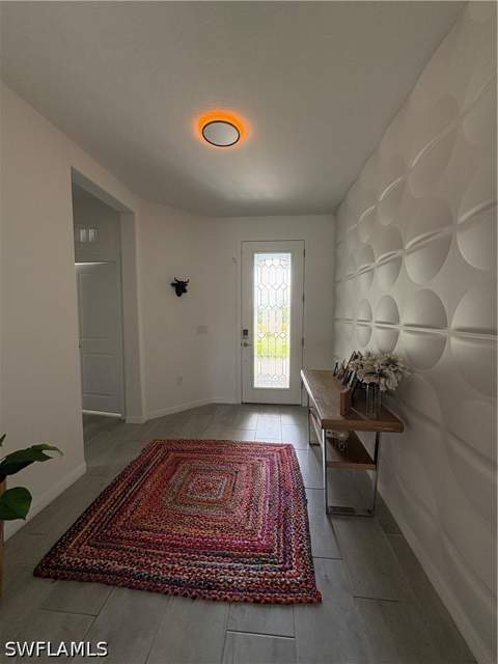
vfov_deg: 102.1
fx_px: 269
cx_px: 249
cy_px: 332
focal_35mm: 14
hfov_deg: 85.7
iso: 160
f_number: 2.2
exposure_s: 1/99
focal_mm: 2.22
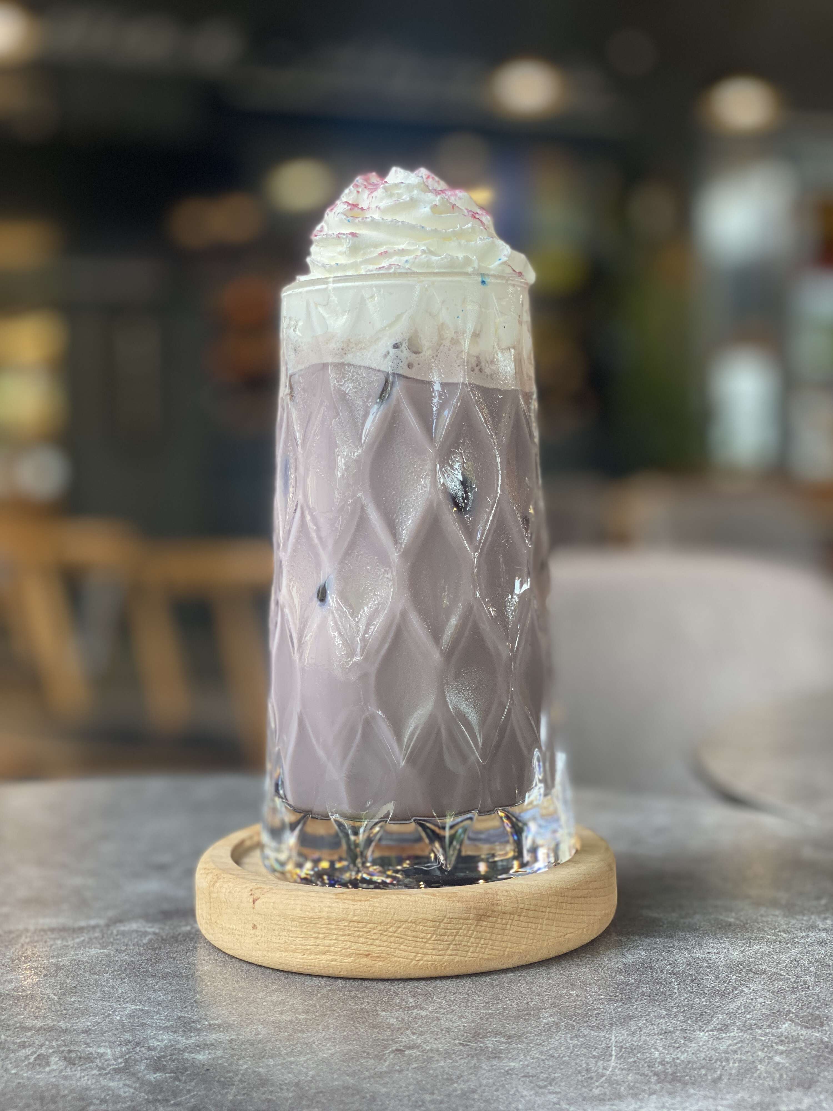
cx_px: 416
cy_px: 556
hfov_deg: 28.0
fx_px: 1668
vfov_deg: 36.8
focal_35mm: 52
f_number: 2
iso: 80
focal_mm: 6
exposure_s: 1/100
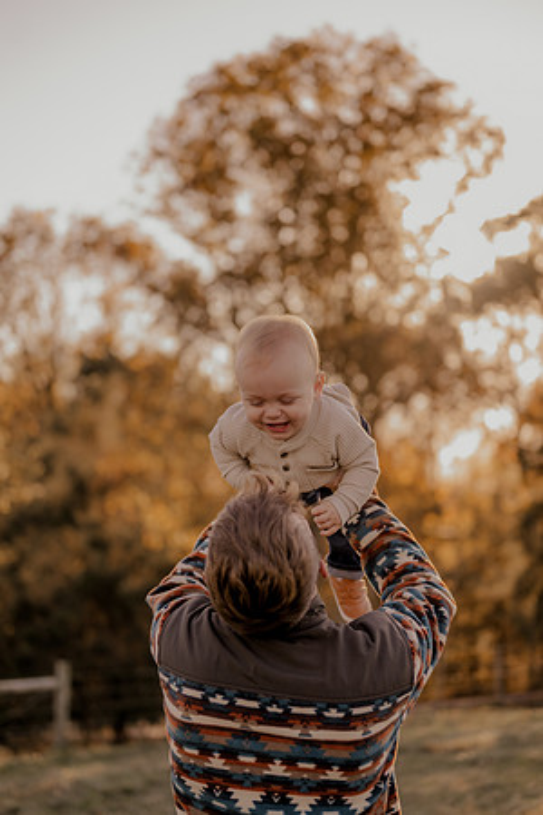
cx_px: 272
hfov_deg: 27.0
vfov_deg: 39.6
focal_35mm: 50
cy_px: 408
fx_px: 1131
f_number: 1.8
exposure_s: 1/1600
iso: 250
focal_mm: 50
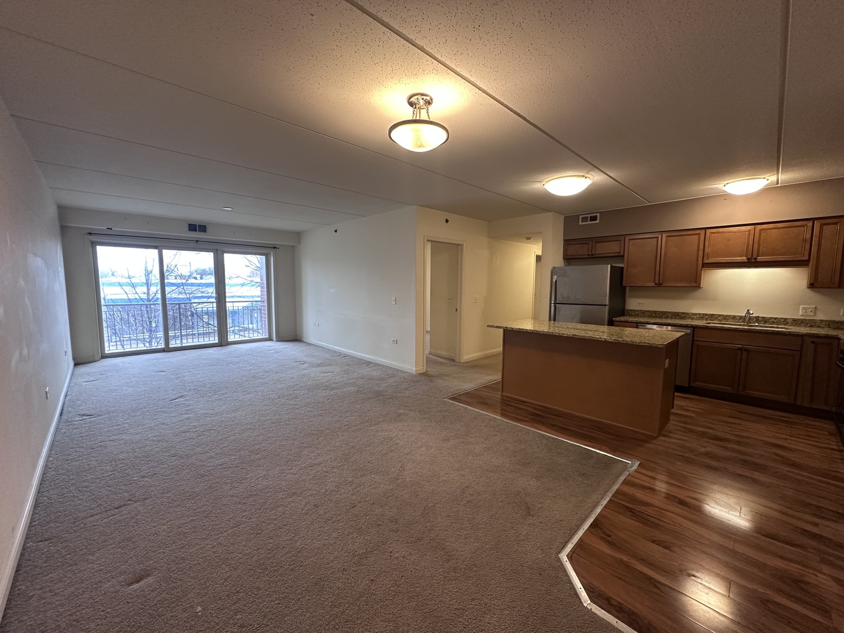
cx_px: 422
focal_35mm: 14
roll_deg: -0.7
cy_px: 316
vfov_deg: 85.7
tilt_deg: -4.7
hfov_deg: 102.1
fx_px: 341
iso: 250
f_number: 2.2
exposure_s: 1/60
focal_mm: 2.22
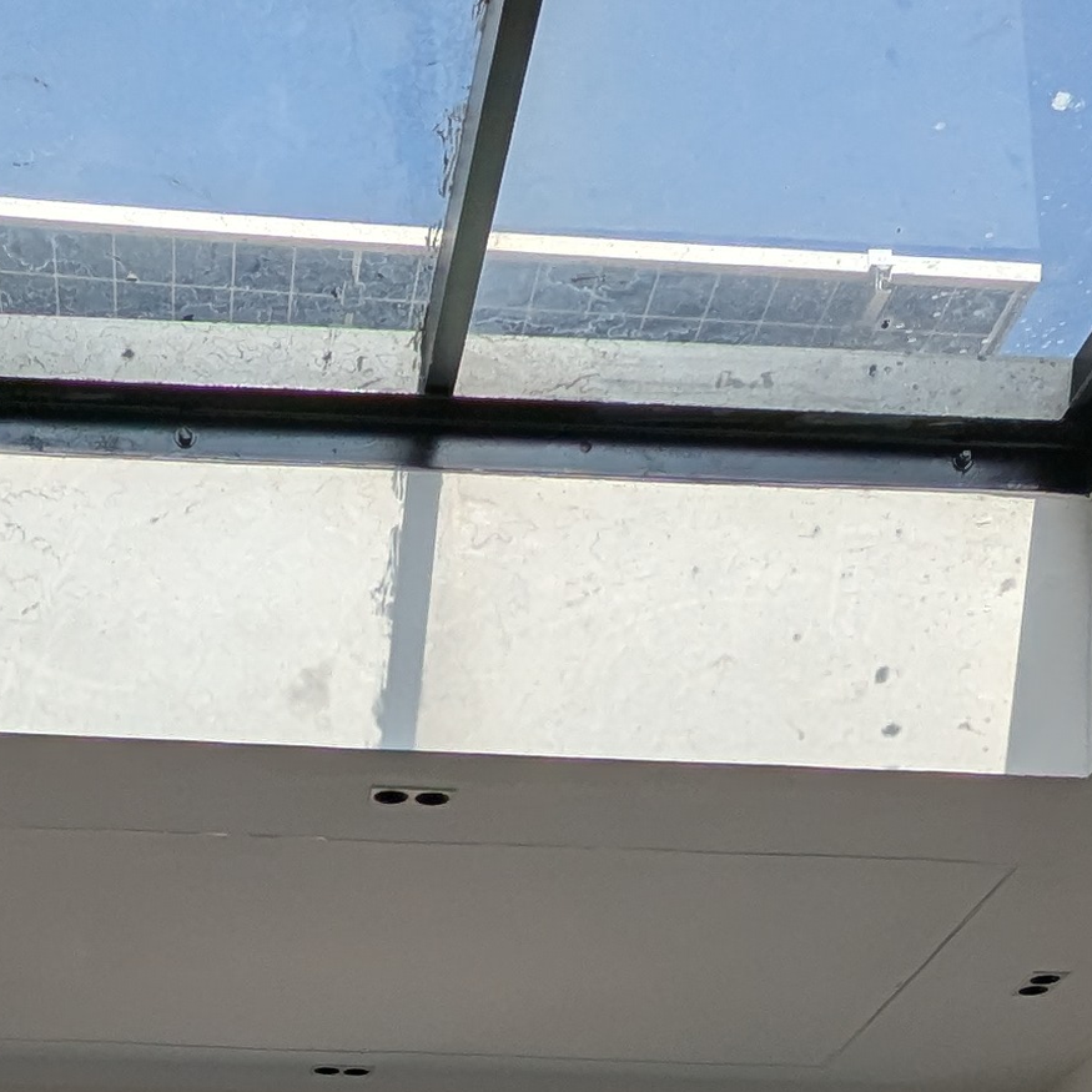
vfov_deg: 20.3
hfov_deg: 25.8
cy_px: 1847
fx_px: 2356
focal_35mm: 66
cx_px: 282
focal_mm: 2.35
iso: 49
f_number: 2.2
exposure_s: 1/1368
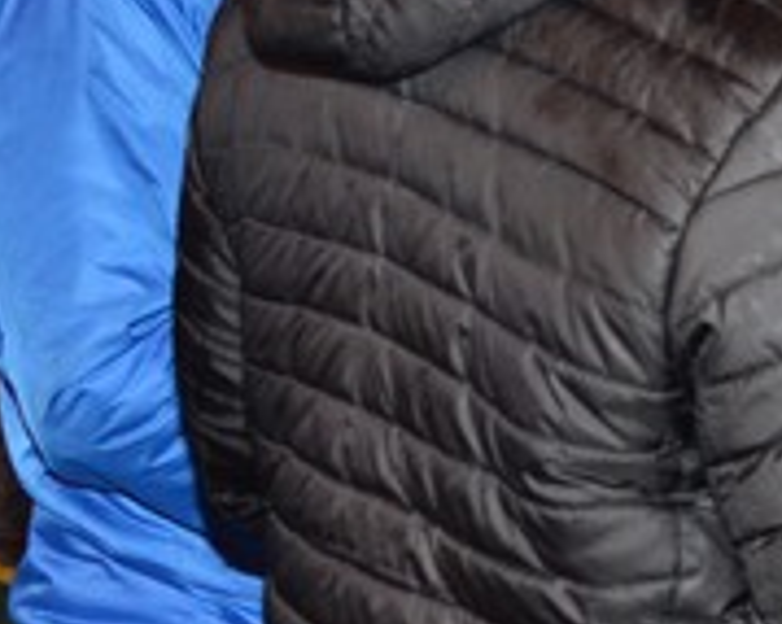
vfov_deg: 8.8
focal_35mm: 176
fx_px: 4071
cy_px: 116
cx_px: 1311
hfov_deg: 10.4
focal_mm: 28
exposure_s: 1/60
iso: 500
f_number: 4
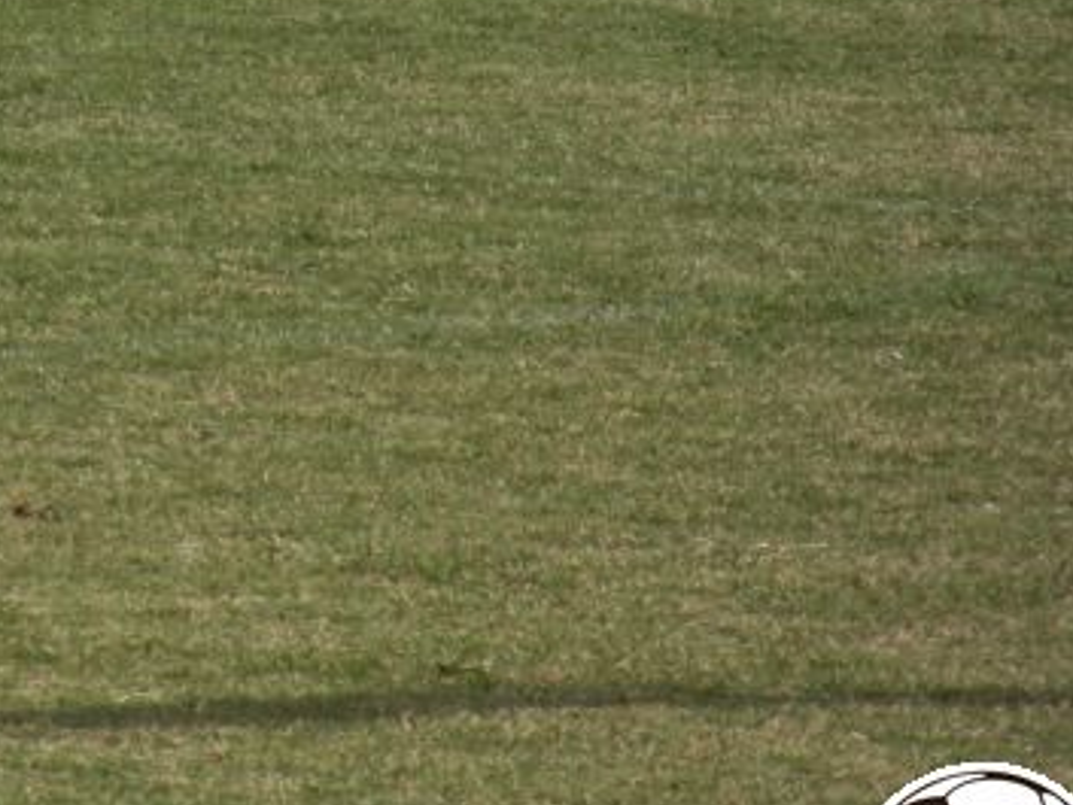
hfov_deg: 1.5
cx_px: -70
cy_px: 137
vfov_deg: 1.1
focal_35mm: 1320
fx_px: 40930
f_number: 4.5
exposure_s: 1/1000
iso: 125
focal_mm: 104.6
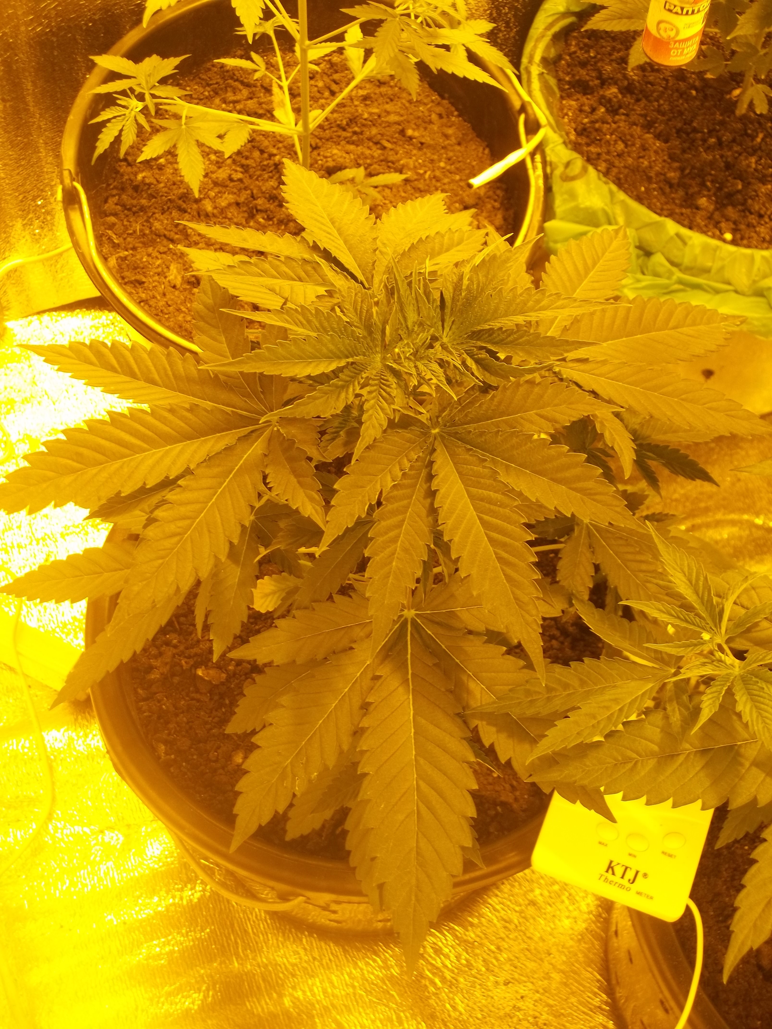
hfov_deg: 29.7
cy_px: 514
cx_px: 386
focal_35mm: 49
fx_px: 1457
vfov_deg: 38.9
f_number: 3.6
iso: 64
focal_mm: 8.8
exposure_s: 1/60
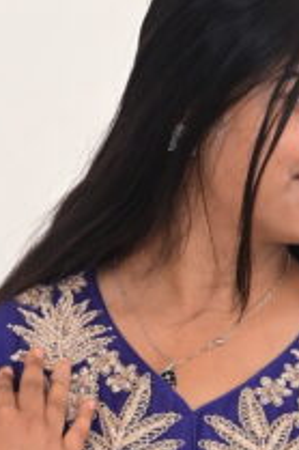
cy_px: 361
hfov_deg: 6.0
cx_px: 187
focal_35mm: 228
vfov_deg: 9.0
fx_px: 2845
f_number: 5.6
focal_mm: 53
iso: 500
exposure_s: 1/250
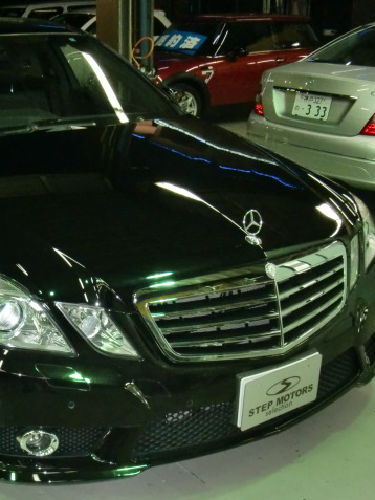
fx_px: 736
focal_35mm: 51
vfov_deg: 37.5
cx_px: 76
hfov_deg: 28.0
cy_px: 251
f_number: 3.9
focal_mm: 6.66
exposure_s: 1/40
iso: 400
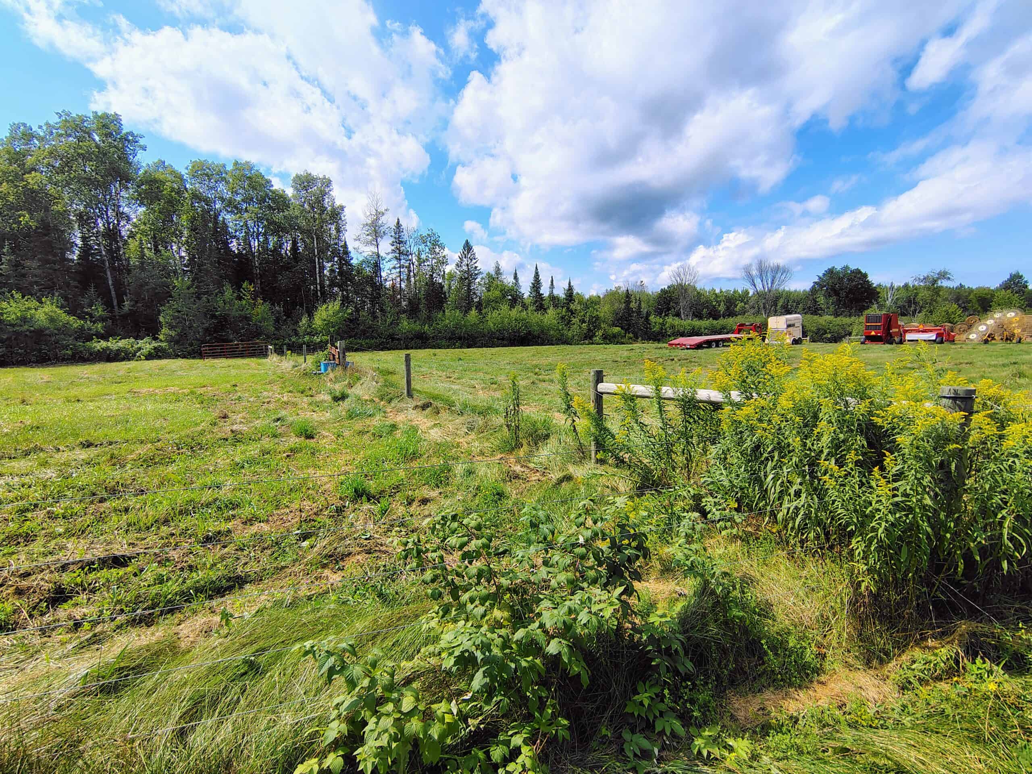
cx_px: 516
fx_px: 477
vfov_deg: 78.1
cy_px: 387
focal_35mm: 16
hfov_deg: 94.5
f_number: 2.2
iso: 100
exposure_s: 1/1089
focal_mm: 2.13
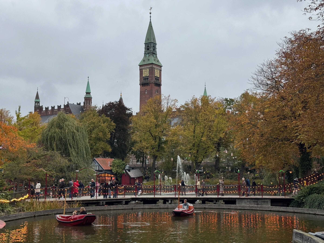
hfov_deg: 39.7
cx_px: 162
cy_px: 122
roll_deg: +0.1
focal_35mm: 48
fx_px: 449
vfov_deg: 30.3
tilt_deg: +6.2
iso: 50
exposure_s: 1/100
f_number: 1.78
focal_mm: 6.76
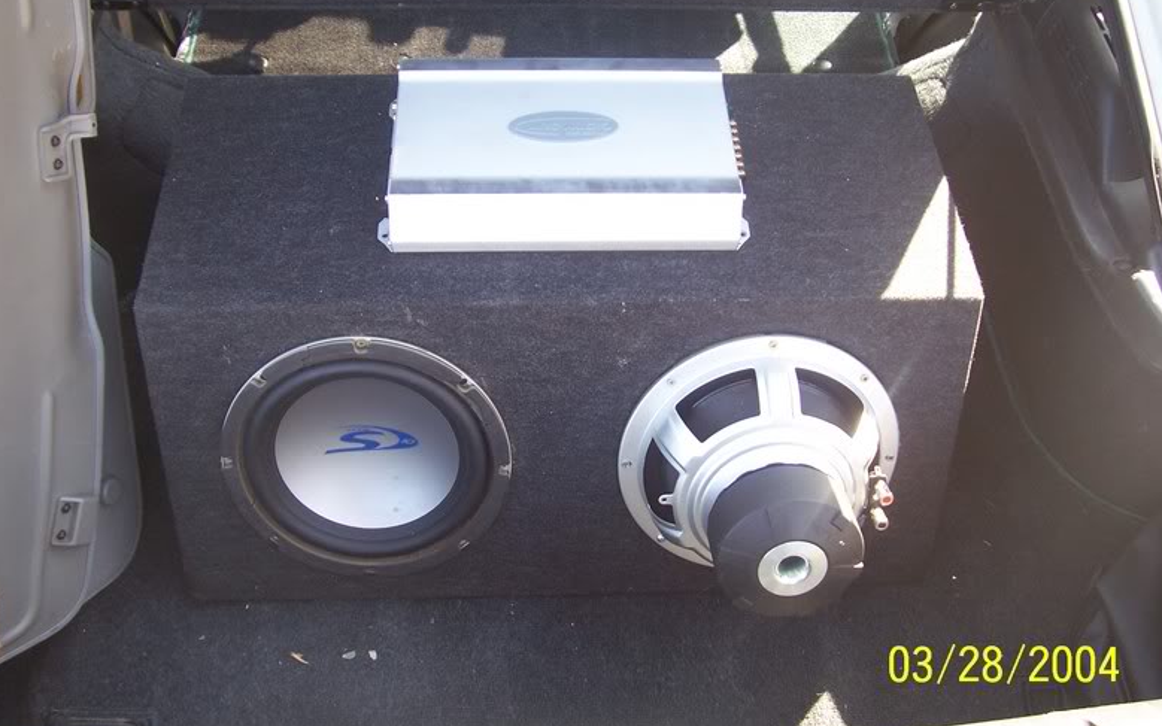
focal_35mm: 37
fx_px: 1172
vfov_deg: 34.4
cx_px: 589
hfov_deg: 52.7
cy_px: 331
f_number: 2.7
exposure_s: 1/90
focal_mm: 5.6
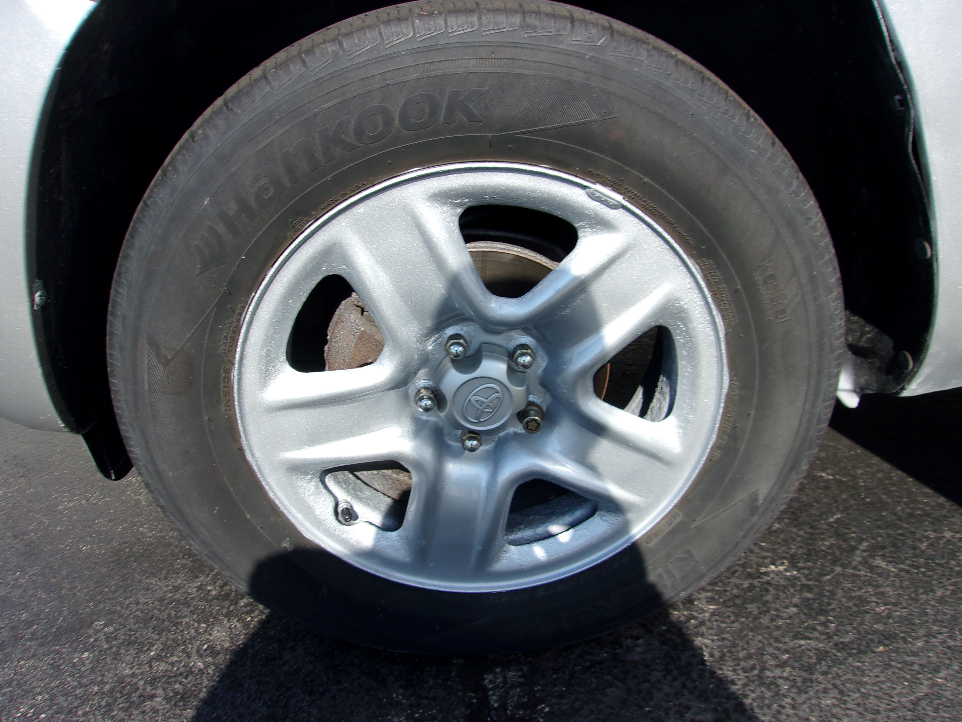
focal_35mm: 27
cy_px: 361
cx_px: 481
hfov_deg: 65.3
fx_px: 750
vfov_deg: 51.4
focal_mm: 4.9
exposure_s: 1/70
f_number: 10.4
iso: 80
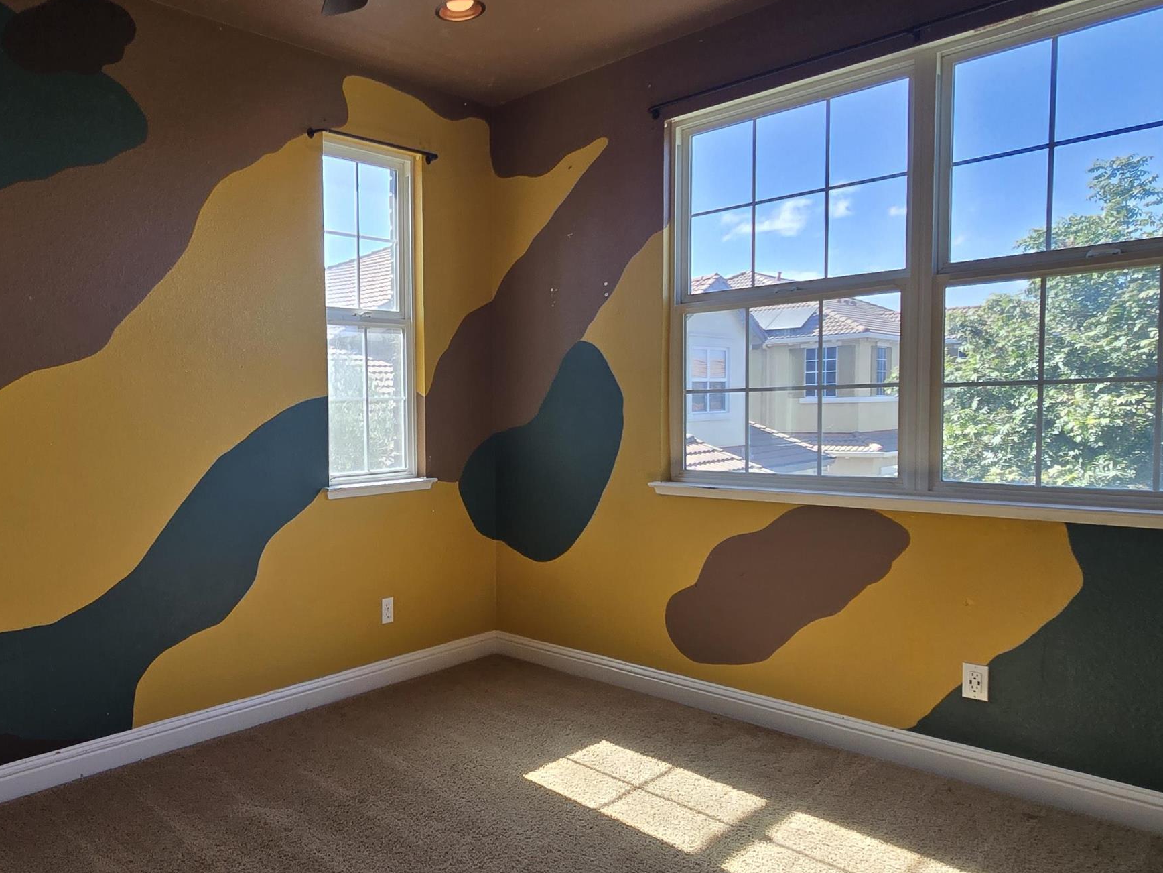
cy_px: 467
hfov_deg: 70.1
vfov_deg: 58.8
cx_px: 324
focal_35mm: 23
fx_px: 773
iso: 50
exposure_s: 1/150
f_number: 2.2
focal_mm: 2.2
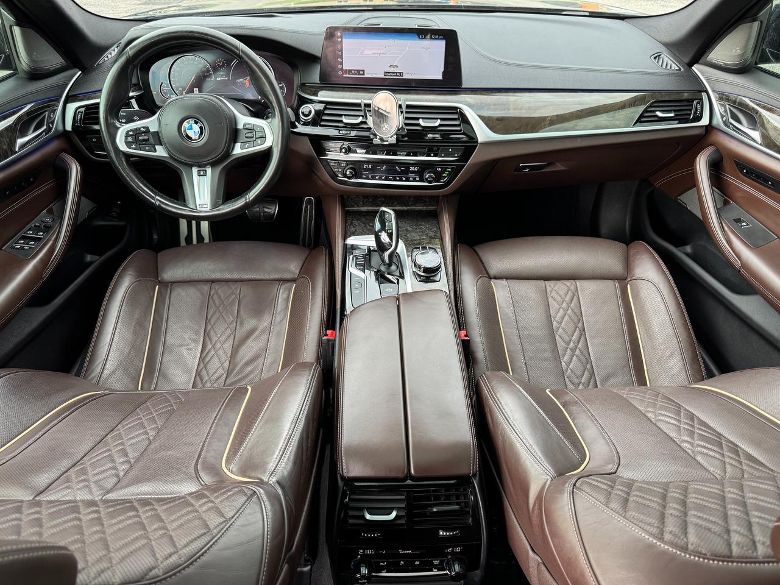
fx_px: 541
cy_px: 292
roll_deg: +0.9
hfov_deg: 71.6
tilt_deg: -36.4
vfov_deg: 56.8
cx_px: 390
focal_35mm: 24
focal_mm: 6.76
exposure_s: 1/49
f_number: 1.78
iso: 200
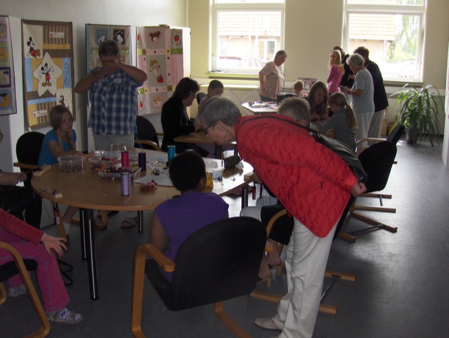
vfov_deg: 35.2
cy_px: 169
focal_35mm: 41
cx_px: 224
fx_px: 532
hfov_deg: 45.7
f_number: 3.5
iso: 100
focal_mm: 6.5
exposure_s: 1/60
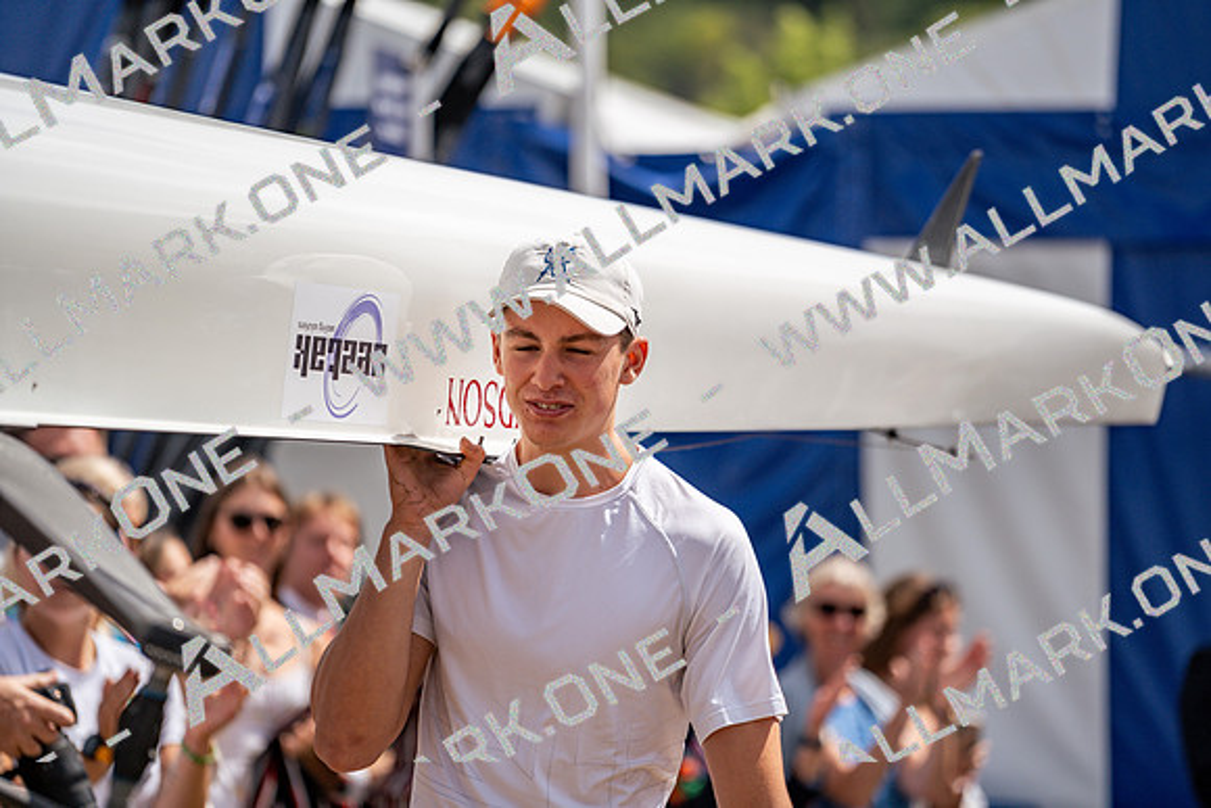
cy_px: 404
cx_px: 606
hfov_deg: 10.3
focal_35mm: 200
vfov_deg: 6.9
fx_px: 6729
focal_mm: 200
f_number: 4
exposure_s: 1/2500
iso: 100
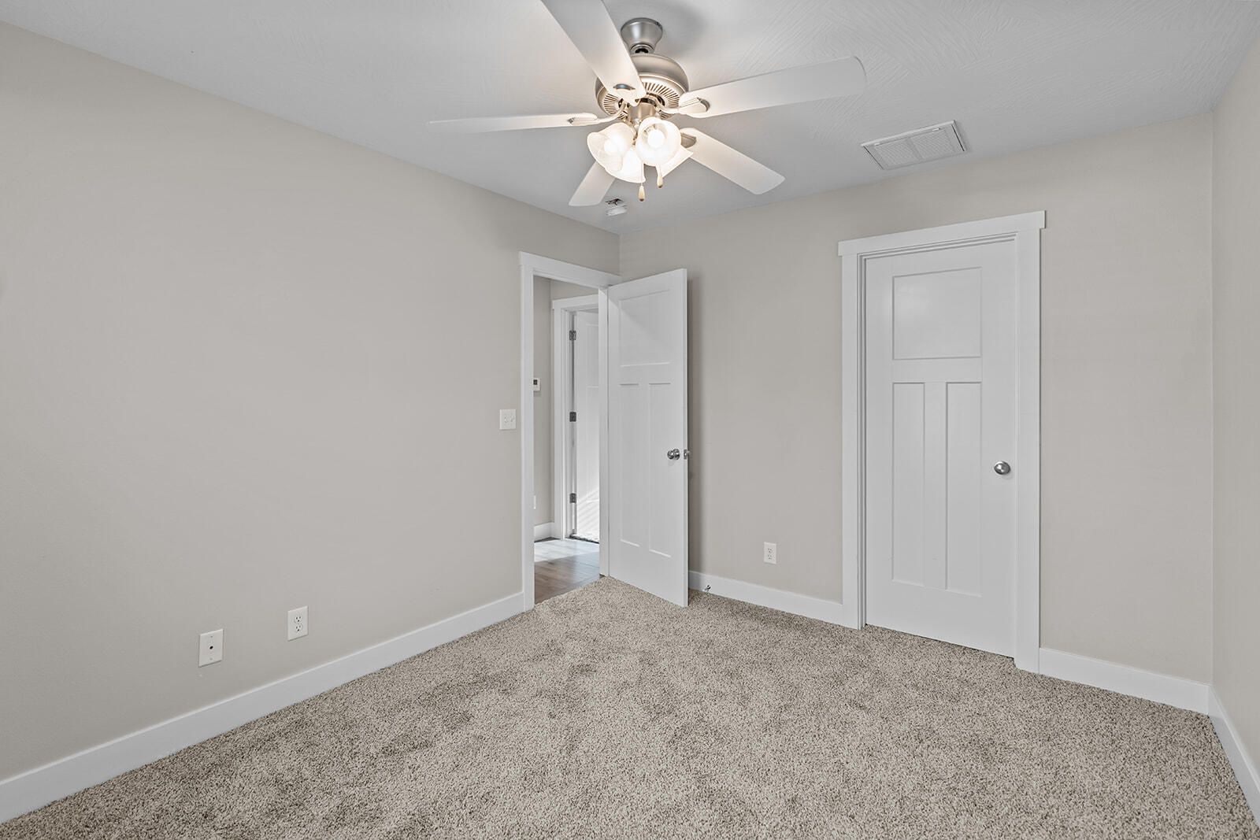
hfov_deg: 96.7
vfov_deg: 73.8
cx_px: 630
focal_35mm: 16
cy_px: 420
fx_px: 560
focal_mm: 16
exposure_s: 1/50
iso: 1000
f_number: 2.8
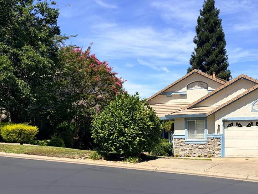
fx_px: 343
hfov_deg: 39.1
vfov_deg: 31.4
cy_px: 120
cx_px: 219
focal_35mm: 46
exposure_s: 1/3831
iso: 50
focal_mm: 5.96
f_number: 1.6
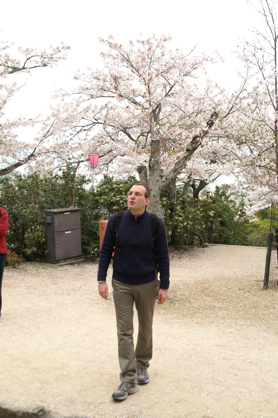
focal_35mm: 42
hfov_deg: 31.8
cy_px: 209
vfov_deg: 46.4
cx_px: 139
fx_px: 487
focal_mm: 28
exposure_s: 1/80
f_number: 6.3
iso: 100
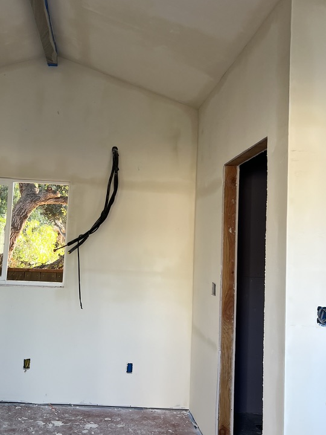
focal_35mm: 37
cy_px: 209
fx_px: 465
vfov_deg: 50.1
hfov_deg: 38.3
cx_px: 111
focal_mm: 5.7
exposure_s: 1/121
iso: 50
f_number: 1.5
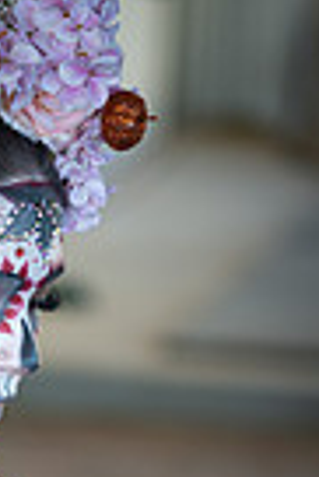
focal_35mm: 281
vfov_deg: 7.2
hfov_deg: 4.9
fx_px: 3725
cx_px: -116
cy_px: 730
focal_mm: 85
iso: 100
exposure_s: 1/160
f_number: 1.8
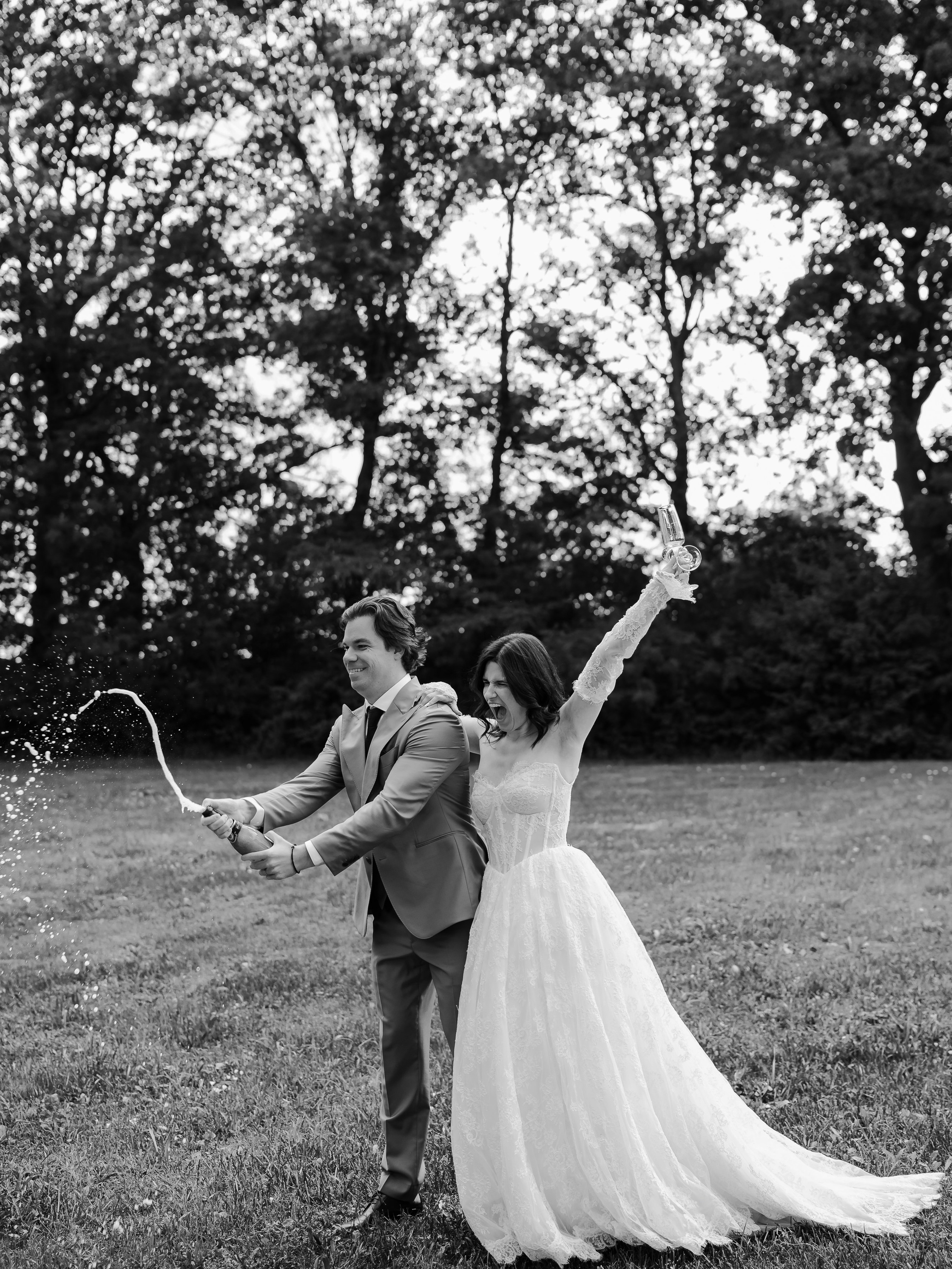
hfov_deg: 26.6
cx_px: 473
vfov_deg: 34.9
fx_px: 2017
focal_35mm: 55
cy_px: 658
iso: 200
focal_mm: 50
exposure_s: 1/500
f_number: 2.8
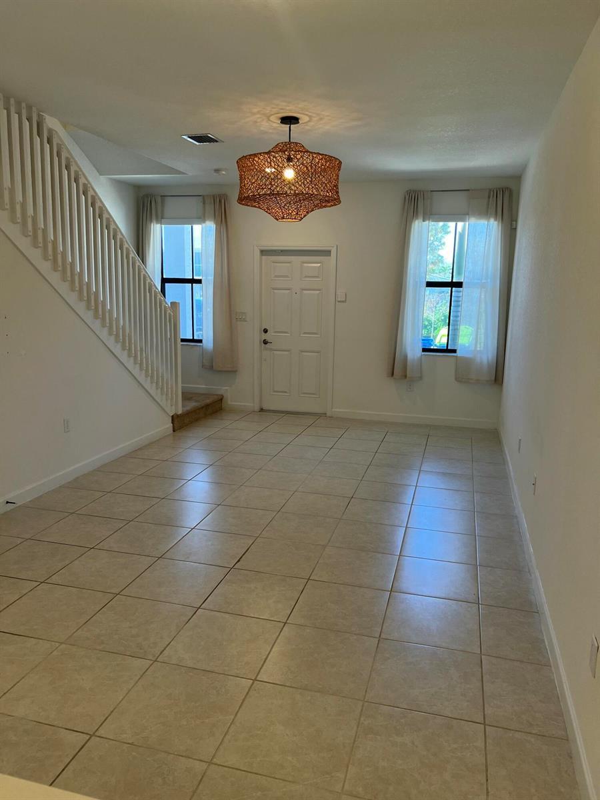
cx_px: 300
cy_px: 400
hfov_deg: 53.1
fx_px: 601
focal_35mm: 26
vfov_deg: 67.3
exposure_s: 1/120
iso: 80
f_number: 1.5
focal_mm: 5.7
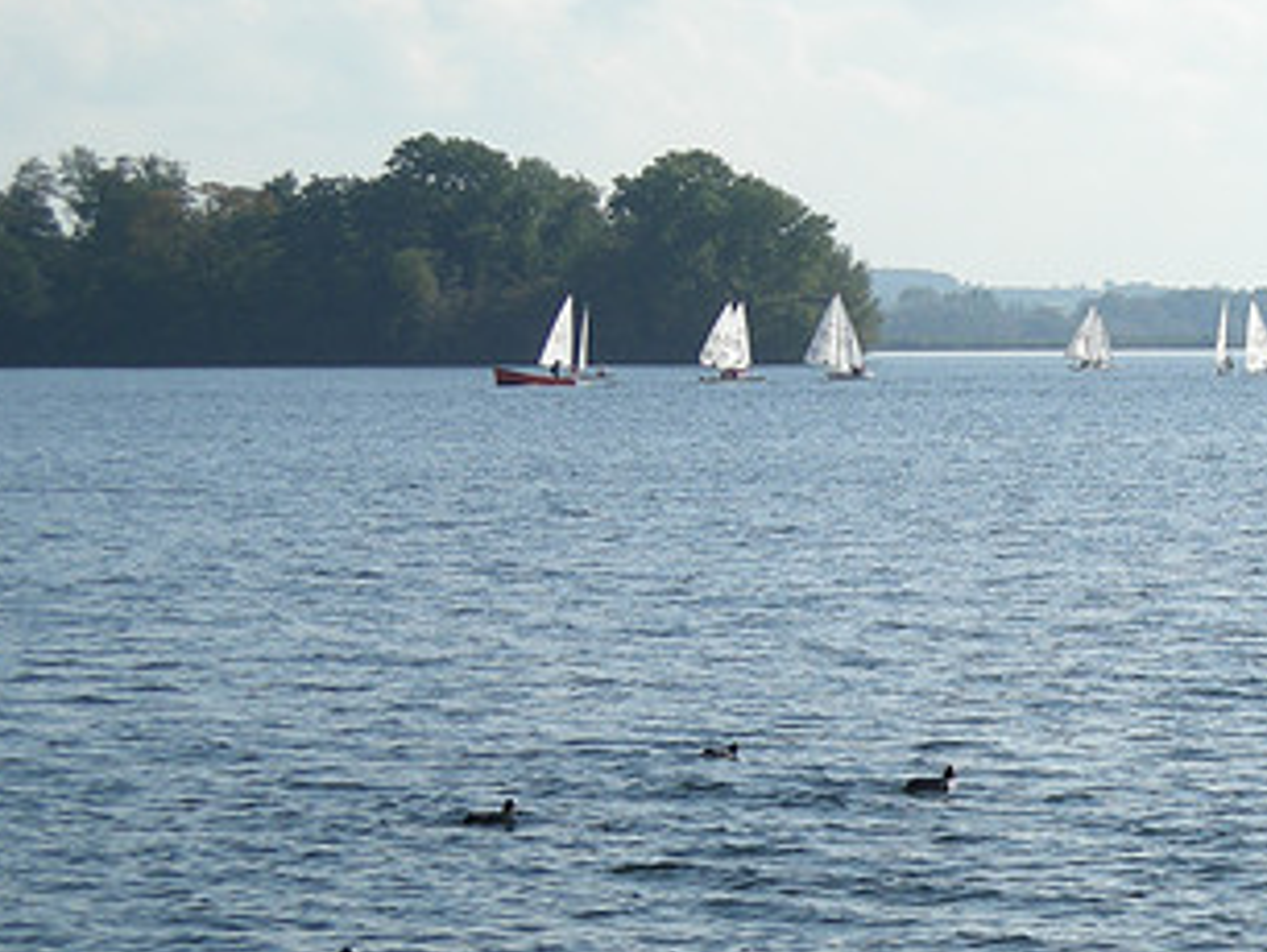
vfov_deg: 8.3
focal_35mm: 178
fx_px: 6520
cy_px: 859
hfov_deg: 11.0
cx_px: 1172
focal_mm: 15.3
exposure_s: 1/132
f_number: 8.8
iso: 50
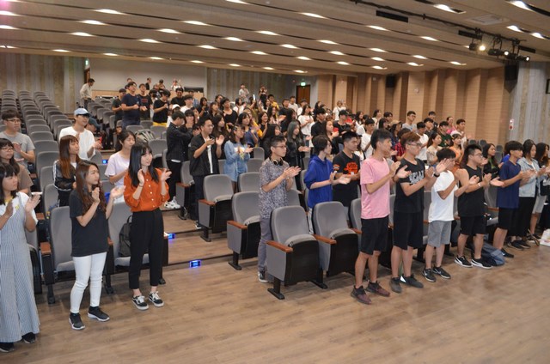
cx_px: 275
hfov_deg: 67.5
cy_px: 182
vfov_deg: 47.7
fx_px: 412
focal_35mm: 27
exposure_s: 1/60
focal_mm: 18
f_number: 3.5
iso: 1800
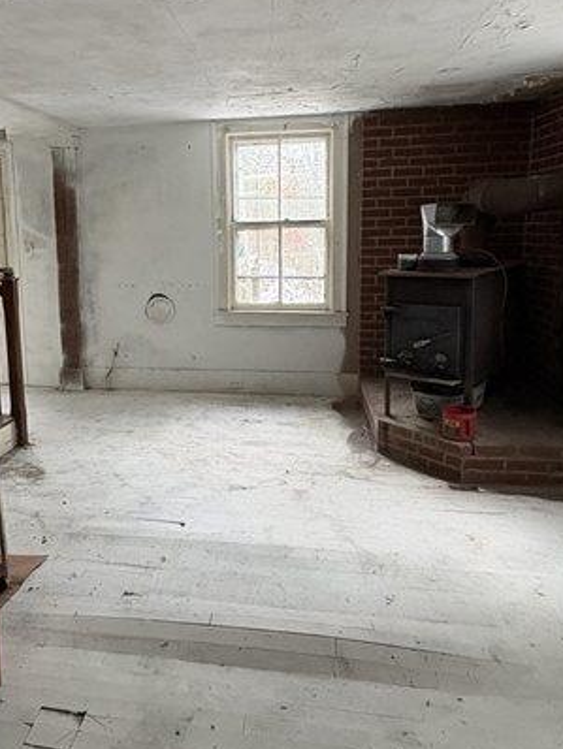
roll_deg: +0.7
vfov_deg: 64.8
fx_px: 585
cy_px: 307
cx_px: 194
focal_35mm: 27
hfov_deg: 50.6
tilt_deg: -7.1
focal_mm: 2.22
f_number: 2.2
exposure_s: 1/60
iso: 250
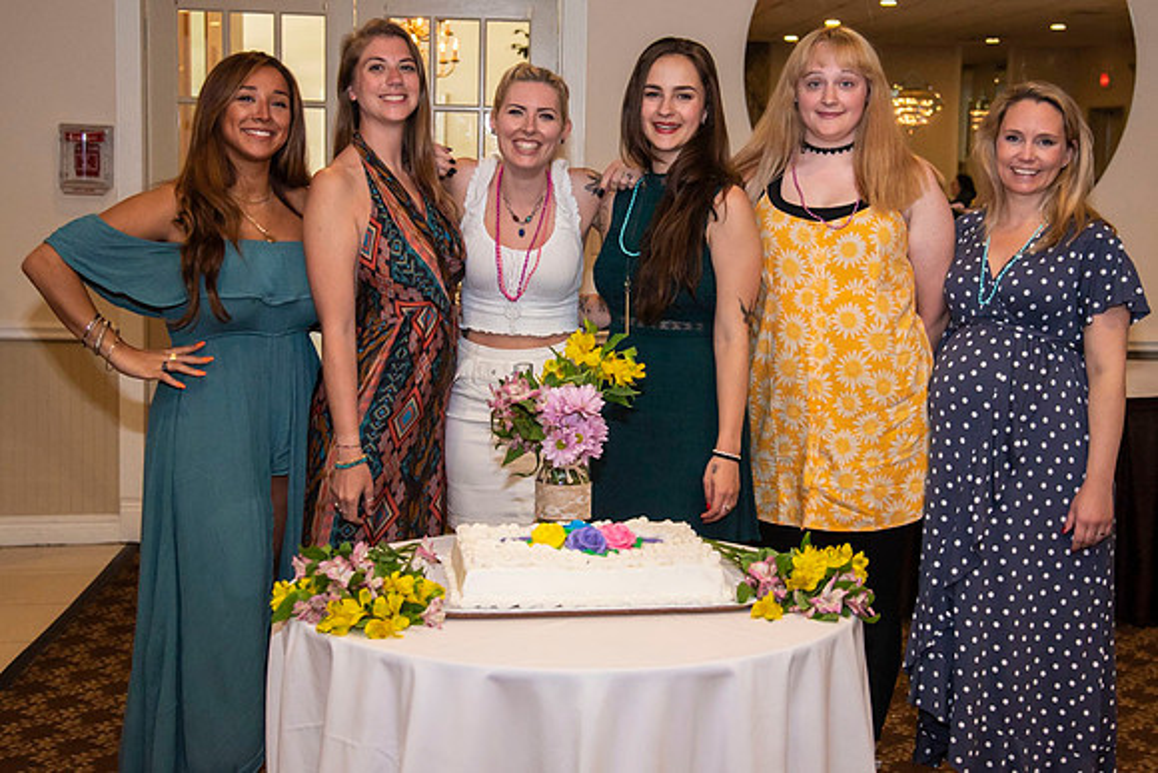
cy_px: 320
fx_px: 1595
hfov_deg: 39.9
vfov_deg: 27.2
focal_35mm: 50
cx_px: 608
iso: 640
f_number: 4
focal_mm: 38
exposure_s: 1/200
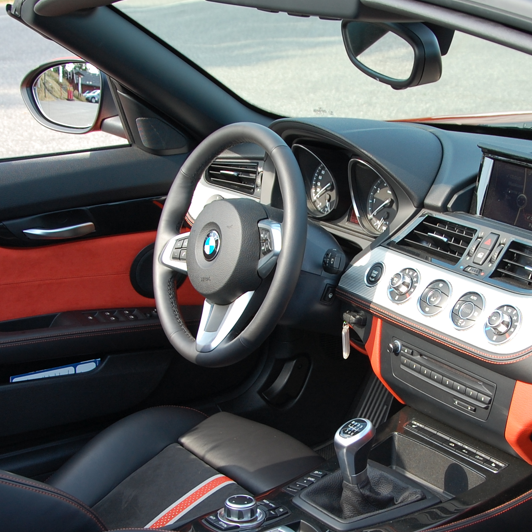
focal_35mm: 69
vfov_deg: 25.0
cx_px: 353
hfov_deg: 24.9
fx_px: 1200
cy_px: 316
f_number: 5.6
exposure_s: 1/125
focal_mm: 24
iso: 200
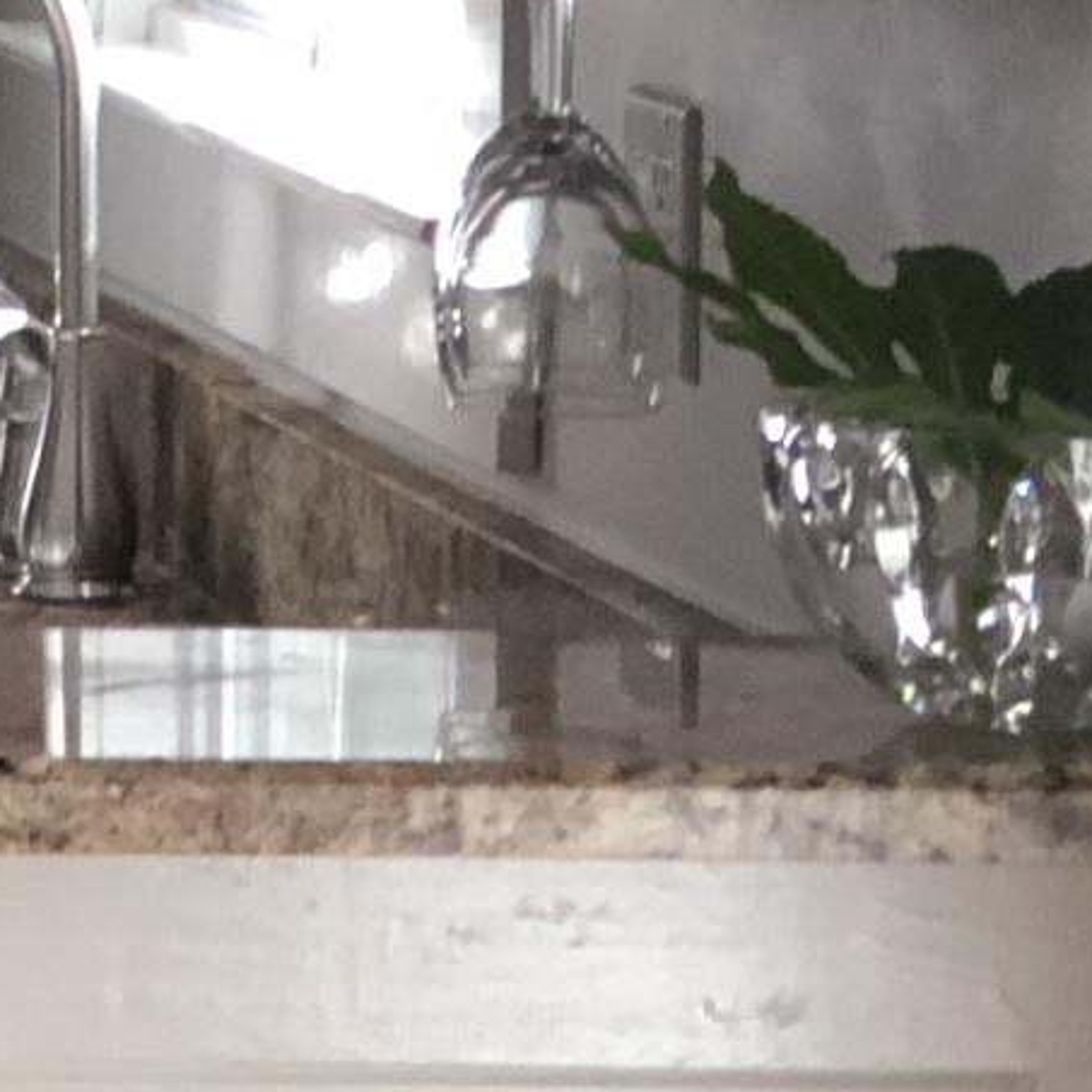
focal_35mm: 334
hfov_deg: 5.1
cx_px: -1642
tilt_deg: +0.2
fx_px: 11921
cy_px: -701
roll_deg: -0.6
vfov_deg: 5.2
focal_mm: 6.6
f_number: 2.8
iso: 125
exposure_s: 1/60
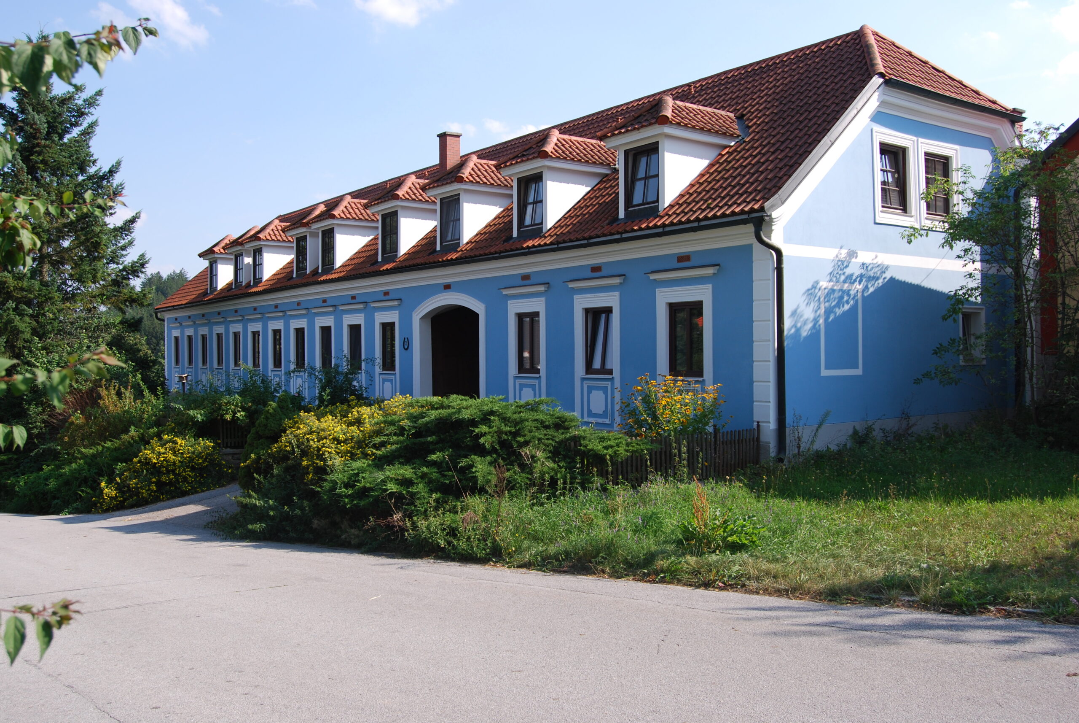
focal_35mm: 30
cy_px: 362
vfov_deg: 43.7
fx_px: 900
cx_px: 540
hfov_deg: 61.9
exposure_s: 1/160
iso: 100
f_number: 6.3
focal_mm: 20
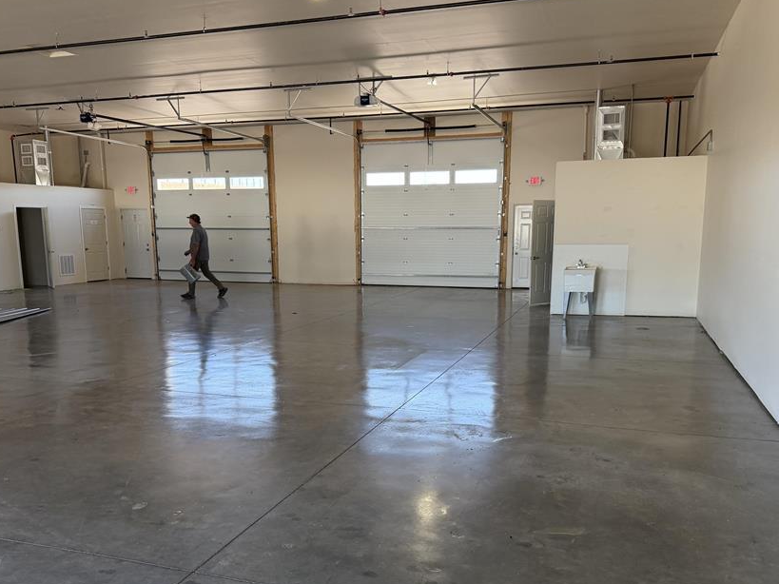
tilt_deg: -10.3
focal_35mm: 30
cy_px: 354
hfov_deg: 60.0
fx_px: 675
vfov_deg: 46.5
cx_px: 383
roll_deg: +0.1
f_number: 1.78
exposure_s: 1/162
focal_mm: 6.76
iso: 200
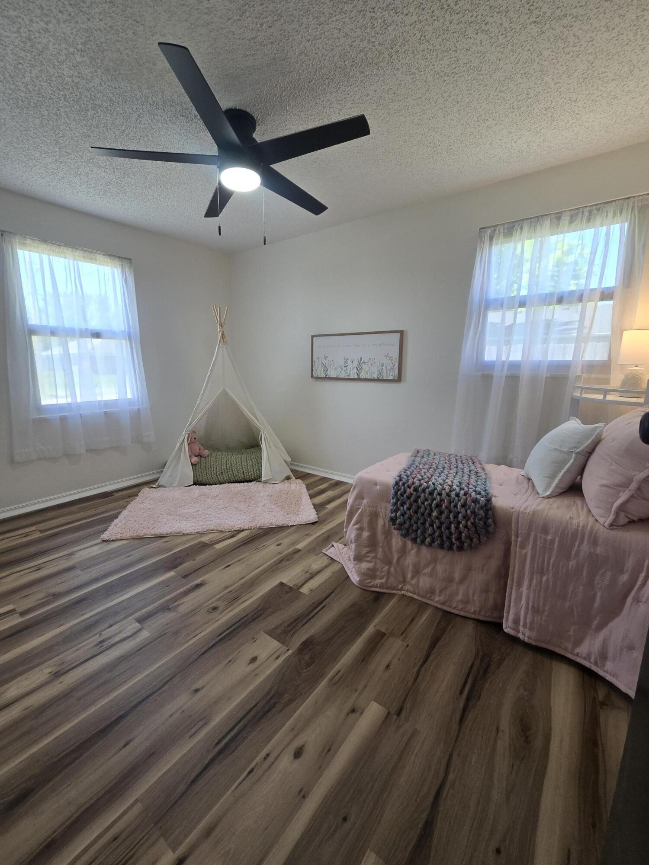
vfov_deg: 106.2
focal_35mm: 13
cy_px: 432
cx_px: 324
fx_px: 325
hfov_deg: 89.9
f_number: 2.2
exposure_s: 1/120
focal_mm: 2.2
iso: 100
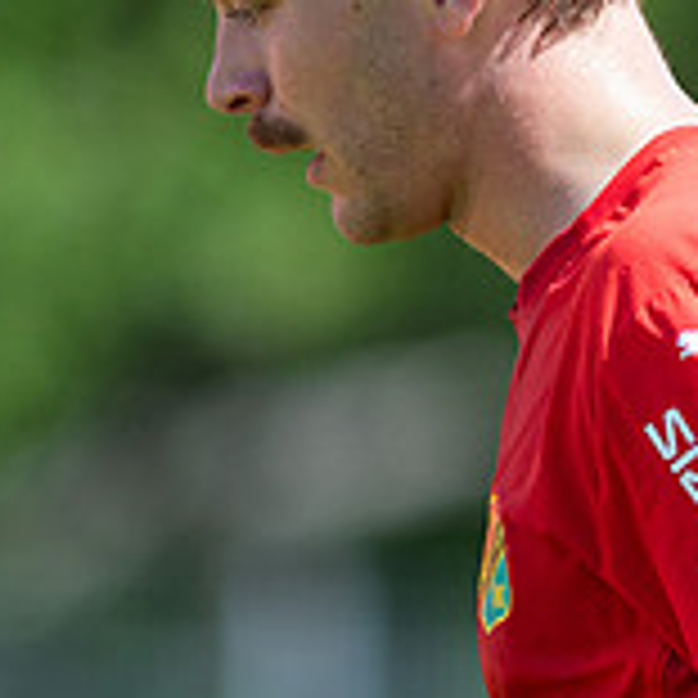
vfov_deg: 1.2
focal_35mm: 1436
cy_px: 259
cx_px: 666
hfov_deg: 1.2
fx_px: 32760
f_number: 3.2
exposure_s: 1/2500
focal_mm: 300
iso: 280
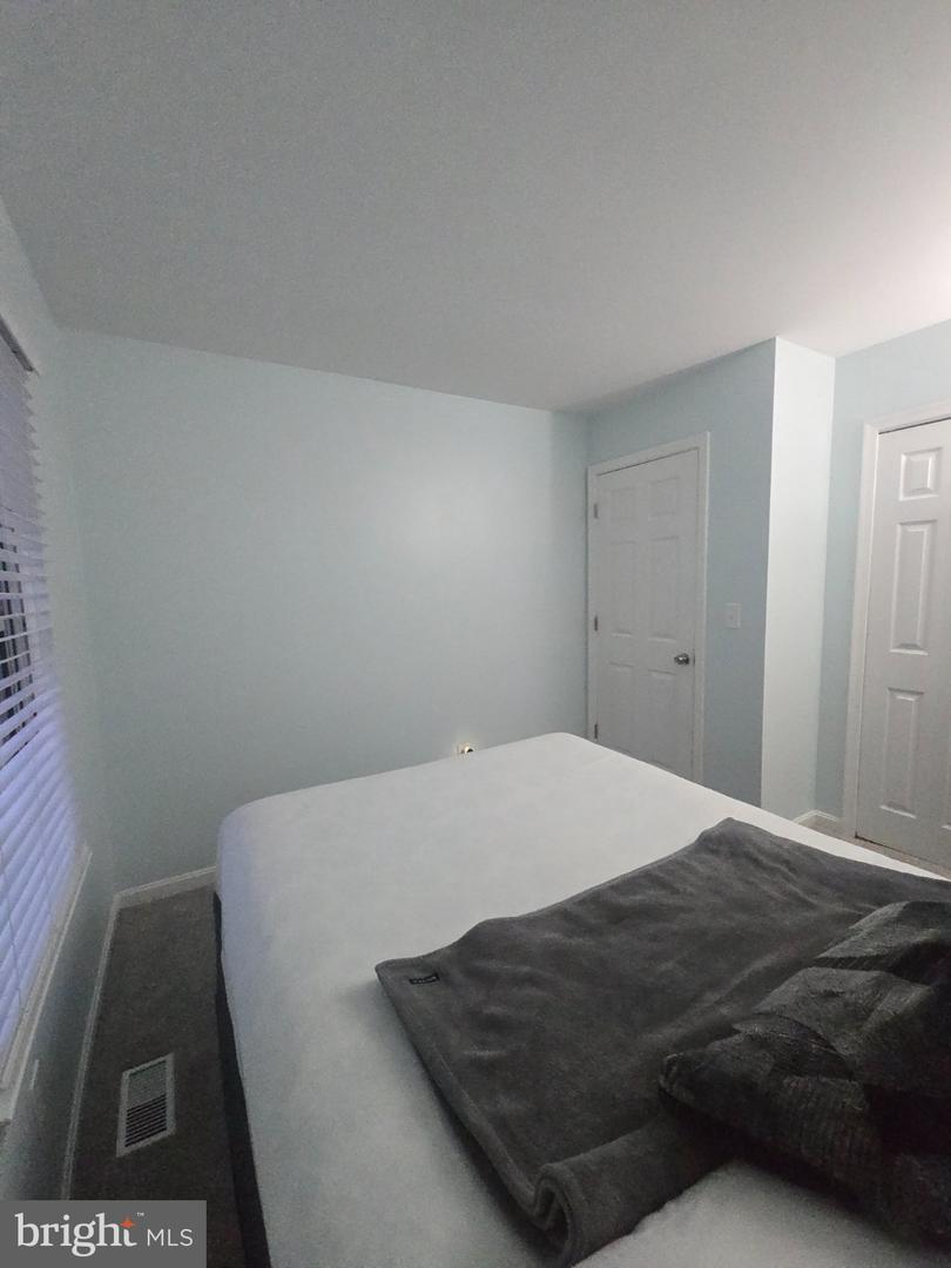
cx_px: 476
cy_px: 634
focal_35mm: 13
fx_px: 476
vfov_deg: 106.2
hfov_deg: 89.9
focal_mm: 2.2
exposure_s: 1/60
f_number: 2.2
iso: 800
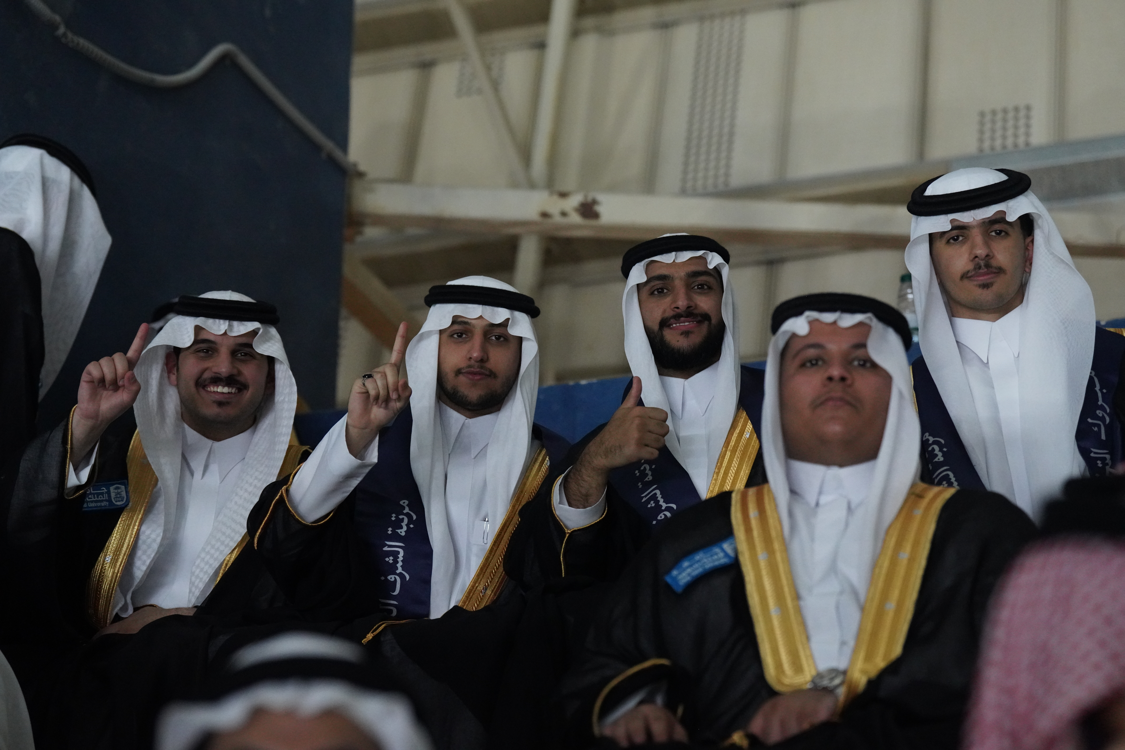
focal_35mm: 92
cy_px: 375
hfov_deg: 22.1
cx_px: 562
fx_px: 2875
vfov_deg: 14.9
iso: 6400
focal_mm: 92
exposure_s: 1/125
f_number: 3.5
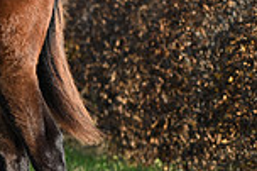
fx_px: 3166
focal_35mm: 444
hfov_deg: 4.6
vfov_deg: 3.1
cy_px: 40
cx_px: -232
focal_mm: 116
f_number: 4.5
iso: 360
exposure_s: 1/1000
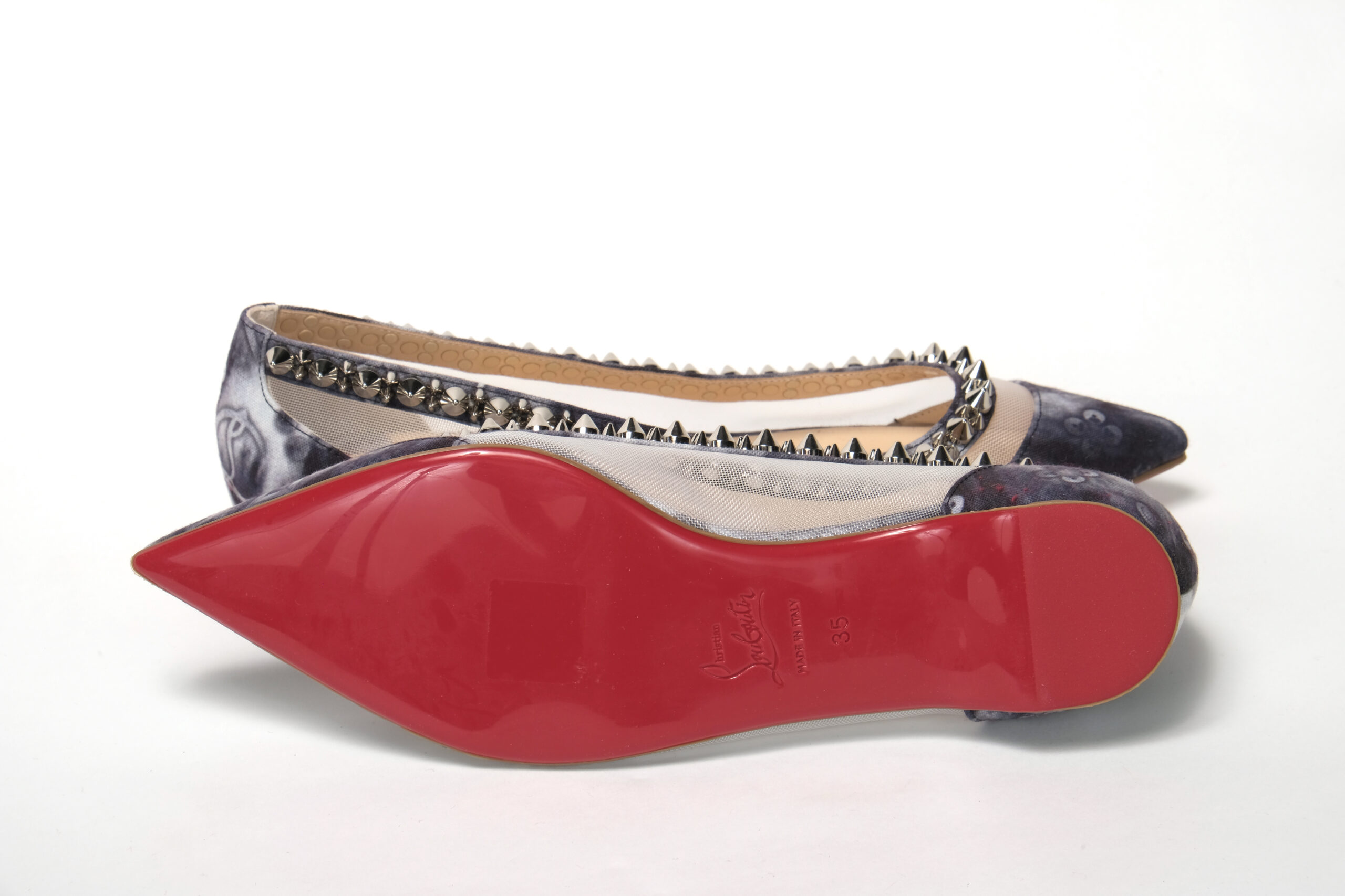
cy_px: 448
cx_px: 672
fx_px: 3101
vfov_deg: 16.5
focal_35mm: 83
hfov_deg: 24.5
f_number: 13
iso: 200
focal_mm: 55
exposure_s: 1/125
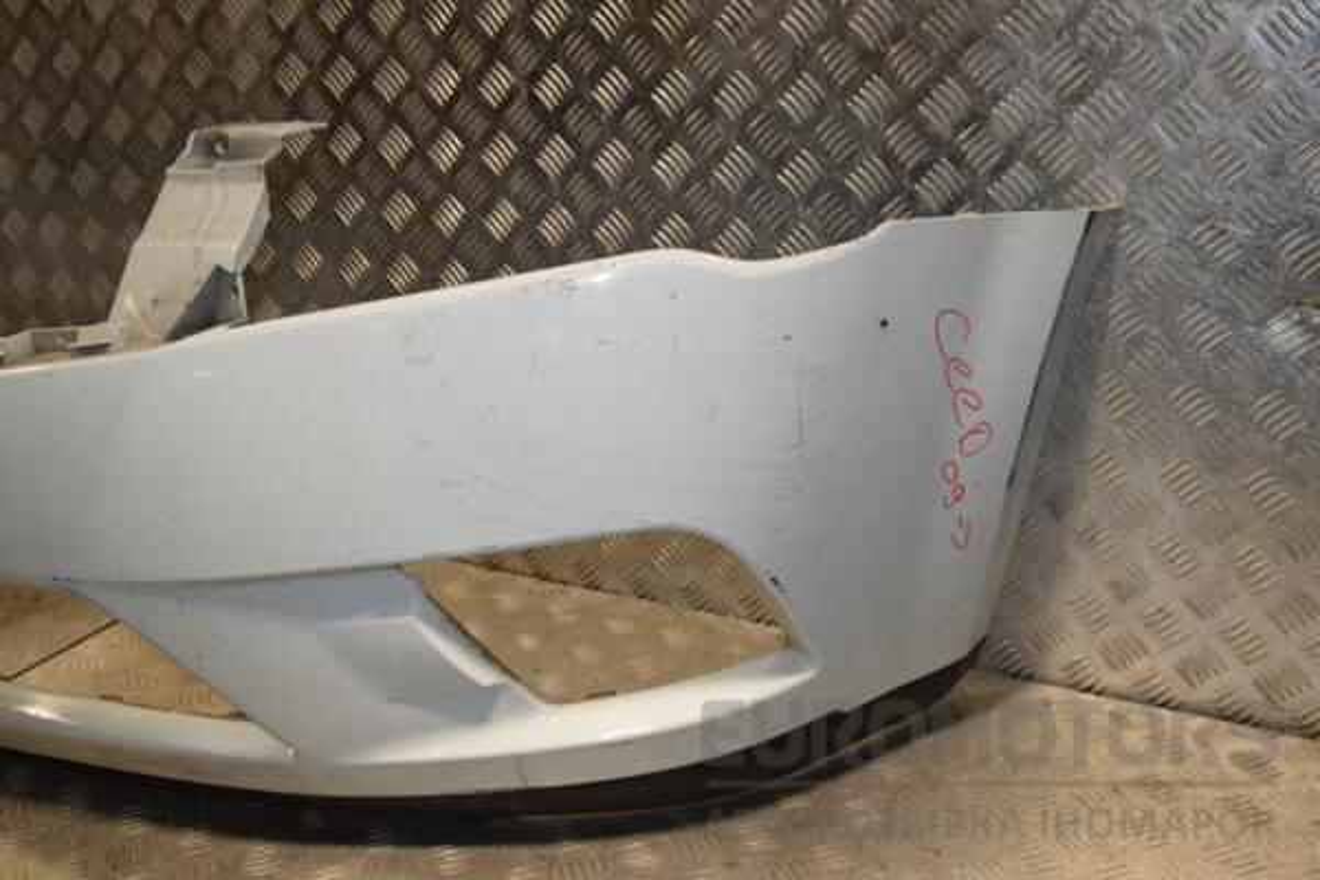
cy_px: 440
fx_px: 1430
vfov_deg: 34.2
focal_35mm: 39
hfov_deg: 49.6
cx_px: 660
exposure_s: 1/200
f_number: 7.1
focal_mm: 26
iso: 800
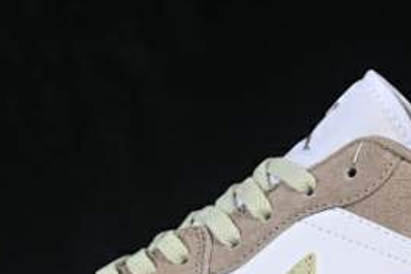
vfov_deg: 6.6
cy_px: 220
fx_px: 2363
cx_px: 276
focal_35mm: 207
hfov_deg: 9.9
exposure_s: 1/80
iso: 160
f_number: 8
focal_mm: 50
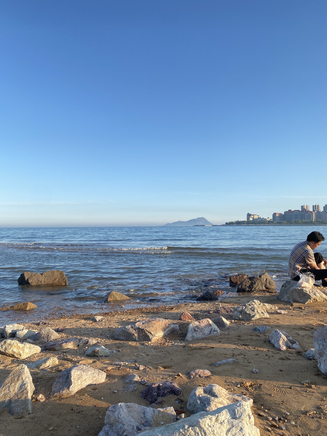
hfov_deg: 53.1
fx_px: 327
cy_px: 218
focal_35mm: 26
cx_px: 164
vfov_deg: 67.3
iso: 32
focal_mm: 4.25
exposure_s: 1/1082
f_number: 1.8
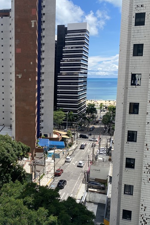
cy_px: 118
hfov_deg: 33.1
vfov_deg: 49.5
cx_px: 28
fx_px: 244
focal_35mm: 39
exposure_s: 1/3401
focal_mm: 4.25
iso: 32
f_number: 1.8
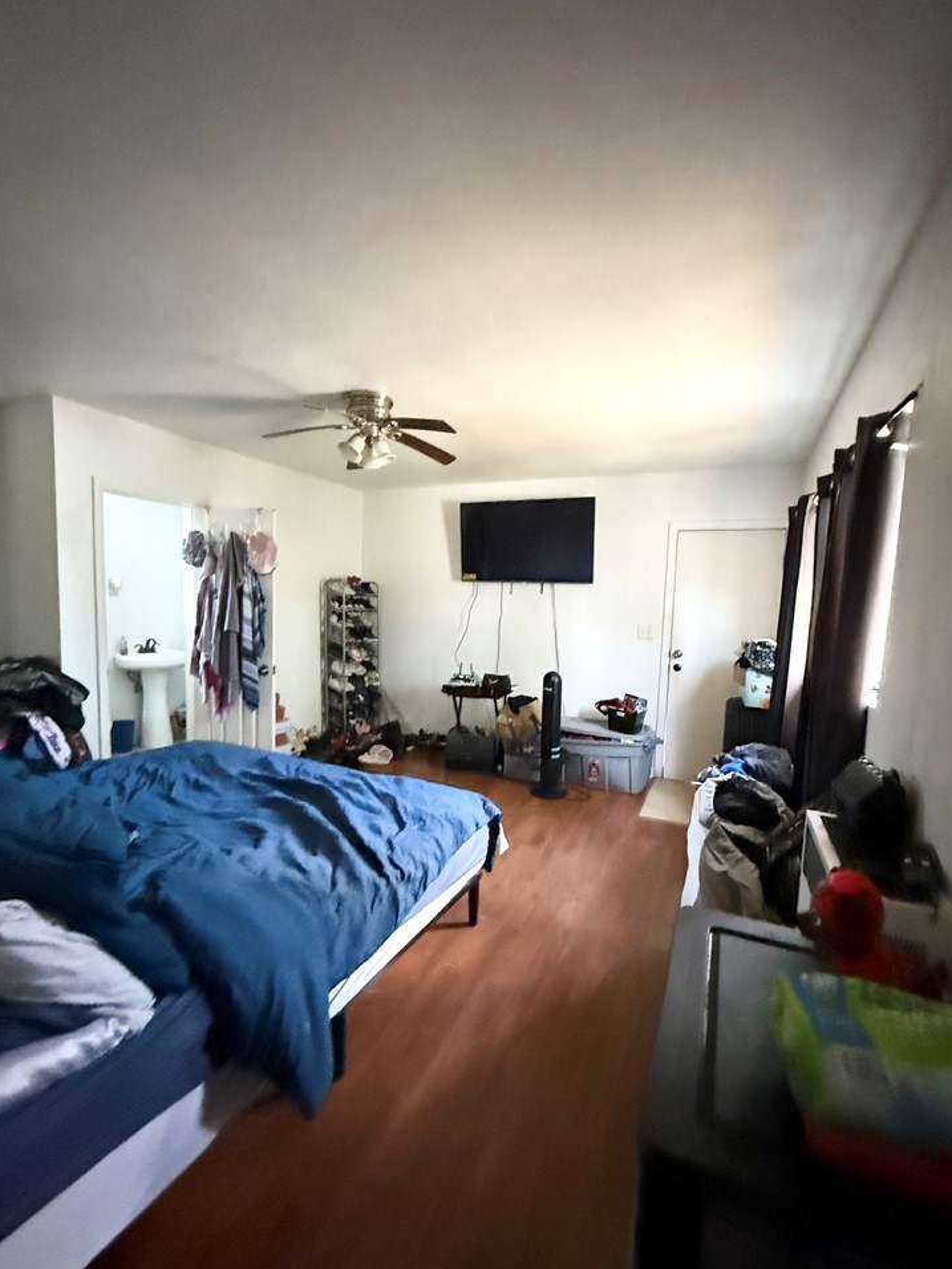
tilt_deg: -3.8
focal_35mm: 15
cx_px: 493
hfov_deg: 81.7
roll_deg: -1.9
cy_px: 656
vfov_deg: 98.1
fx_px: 550
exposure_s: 1/40
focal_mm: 2.22
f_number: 2.2
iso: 1600
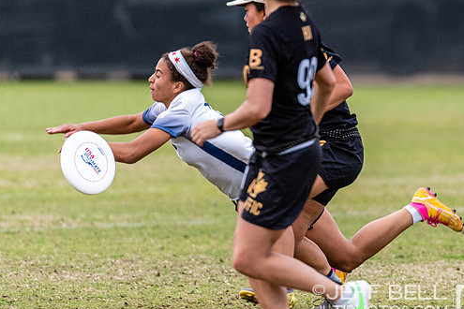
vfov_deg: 1.5
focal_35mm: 945
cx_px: 341
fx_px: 12179
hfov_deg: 2.2
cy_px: 95
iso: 1000
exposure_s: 1/1000
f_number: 4
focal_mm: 400
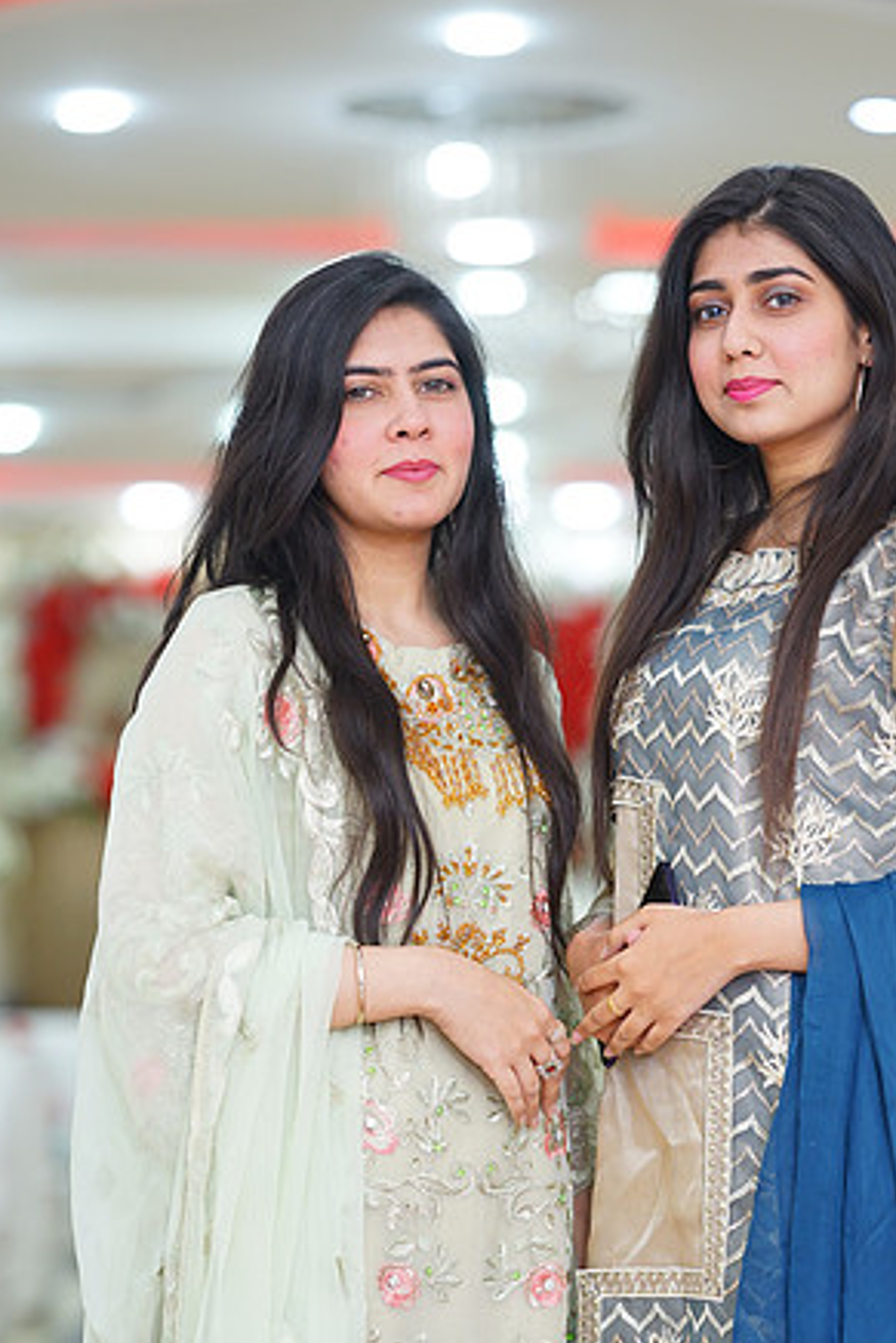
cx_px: 583
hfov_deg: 12.1
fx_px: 4215
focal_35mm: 113
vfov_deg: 18.1
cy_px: 807
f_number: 2
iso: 400
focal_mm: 85
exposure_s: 1/160
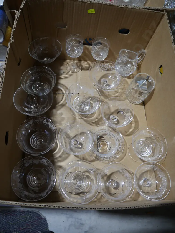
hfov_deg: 49.8
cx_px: 88
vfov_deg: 63.4
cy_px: 116
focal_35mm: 28
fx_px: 189
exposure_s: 1/60
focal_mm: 14
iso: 200
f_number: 3.5
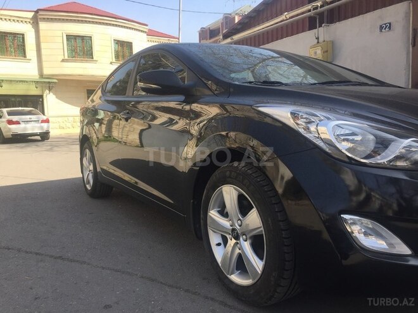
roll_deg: +0.5
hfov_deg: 61.7
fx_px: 350
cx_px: 209
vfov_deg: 48.2
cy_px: 156
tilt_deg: -7.4
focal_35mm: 29
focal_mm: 4.15
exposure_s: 1/719
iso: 32
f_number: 2.2
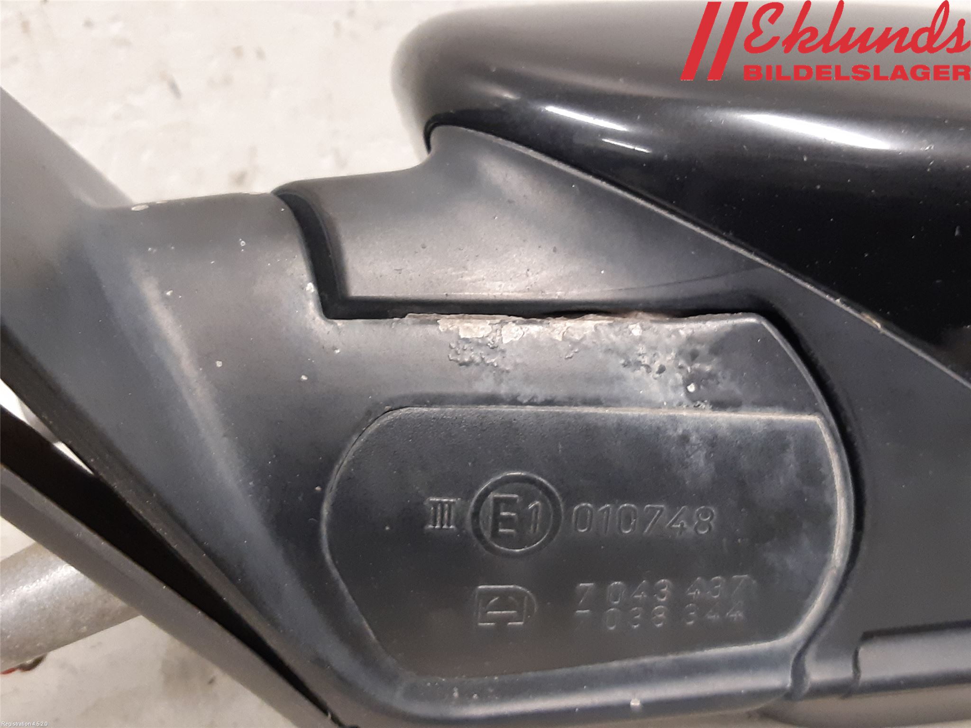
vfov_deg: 53.1
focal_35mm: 26
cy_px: 364
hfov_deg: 67.3
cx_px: 486
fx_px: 729
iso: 250
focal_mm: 3.93
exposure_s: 1/25
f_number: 1.7
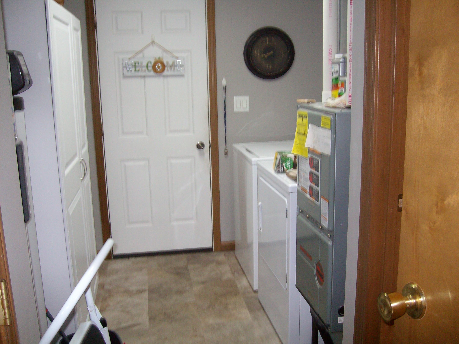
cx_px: 230
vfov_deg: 40.7
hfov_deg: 52.6
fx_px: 464
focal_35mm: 35
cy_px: 172
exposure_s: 1/40
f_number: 2.8
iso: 200
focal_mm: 5.8
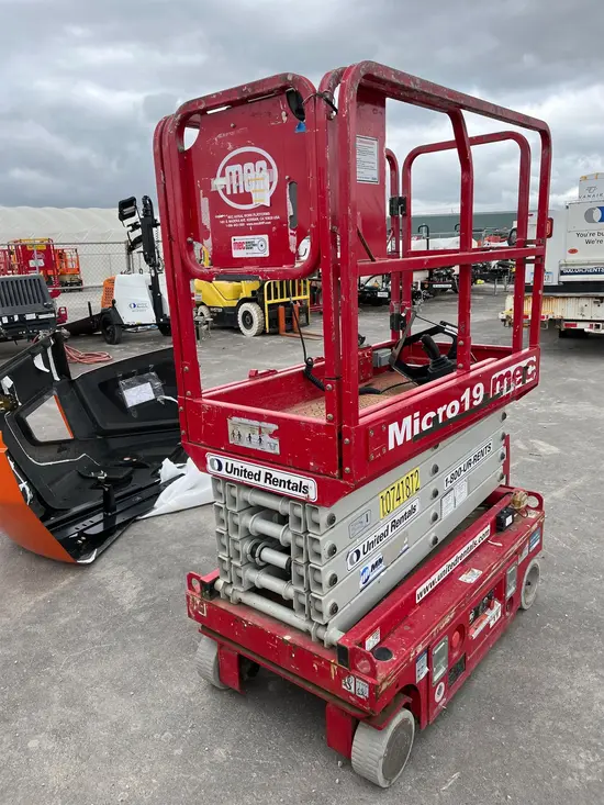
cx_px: 302
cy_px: 402
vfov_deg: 67.3
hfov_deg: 53.1
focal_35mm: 26
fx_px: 605
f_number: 1.6
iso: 50
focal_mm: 5.1
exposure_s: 1/1056
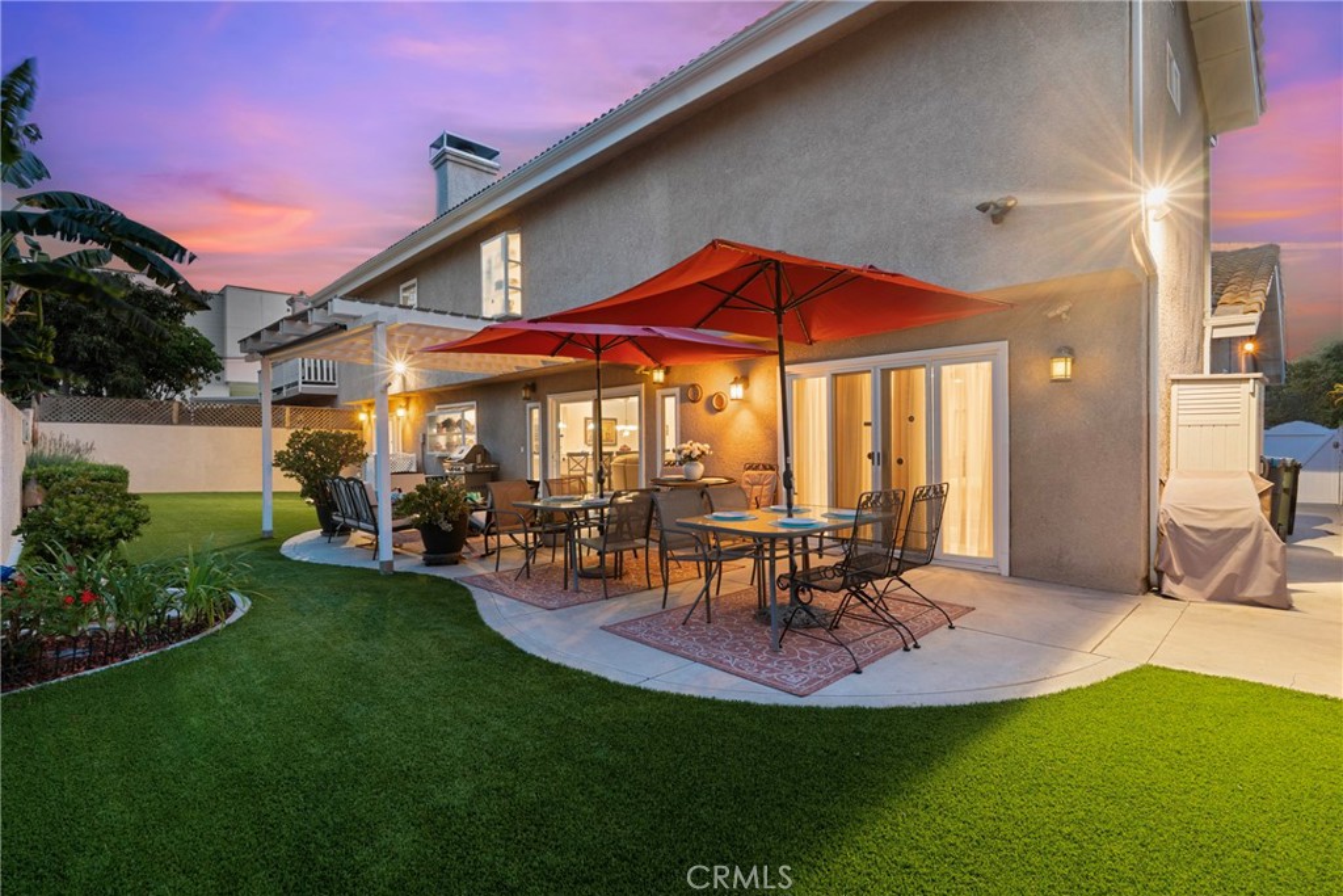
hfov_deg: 93.3
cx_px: 672
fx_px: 634
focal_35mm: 17
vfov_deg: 70.5
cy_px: 448
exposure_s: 3.2
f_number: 9
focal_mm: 17
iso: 400
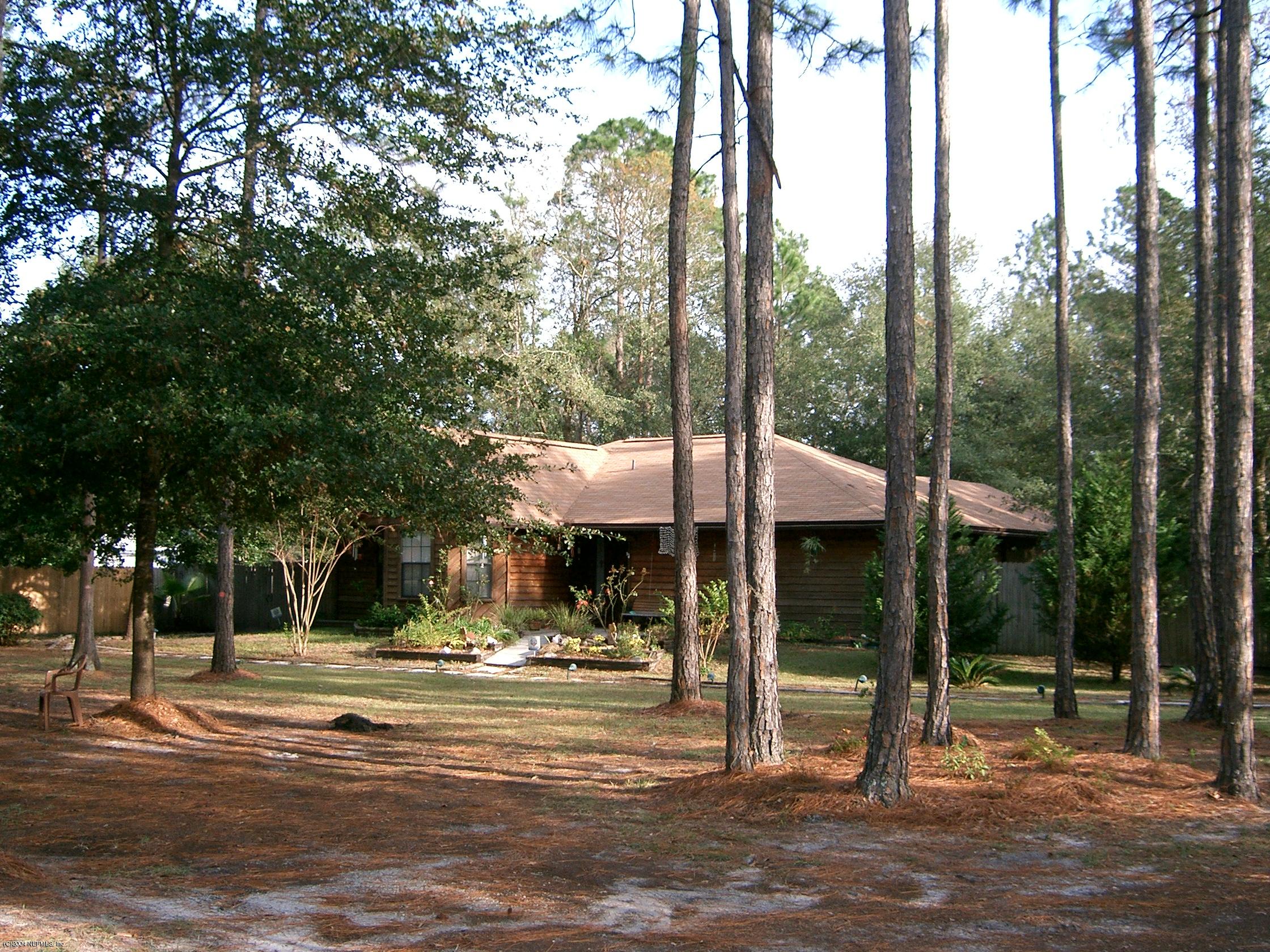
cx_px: 635
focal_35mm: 39
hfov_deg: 47.9
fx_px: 1431
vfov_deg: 36.8
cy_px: 476
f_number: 2.8
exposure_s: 1/400
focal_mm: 8
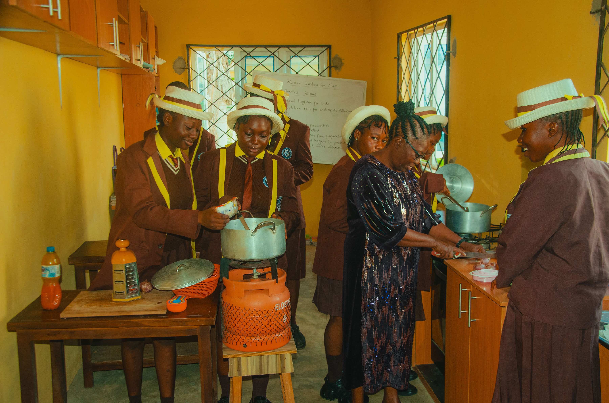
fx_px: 608
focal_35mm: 36
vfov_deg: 36.7
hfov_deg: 53.2
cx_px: 304
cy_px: 202
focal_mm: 24
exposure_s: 1/200
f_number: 6.3
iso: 640
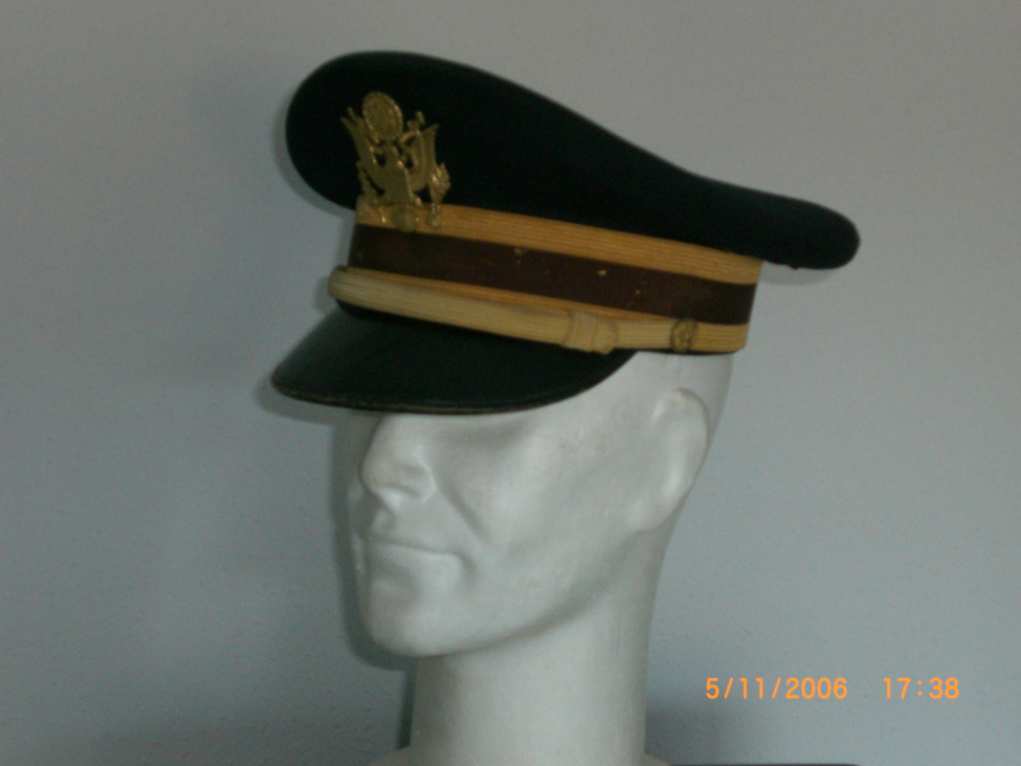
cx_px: 510
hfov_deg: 26.0
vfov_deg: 19.6
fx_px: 2212
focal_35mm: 75
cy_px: 383
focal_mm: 12.47
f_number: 4.5
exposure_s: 1/30
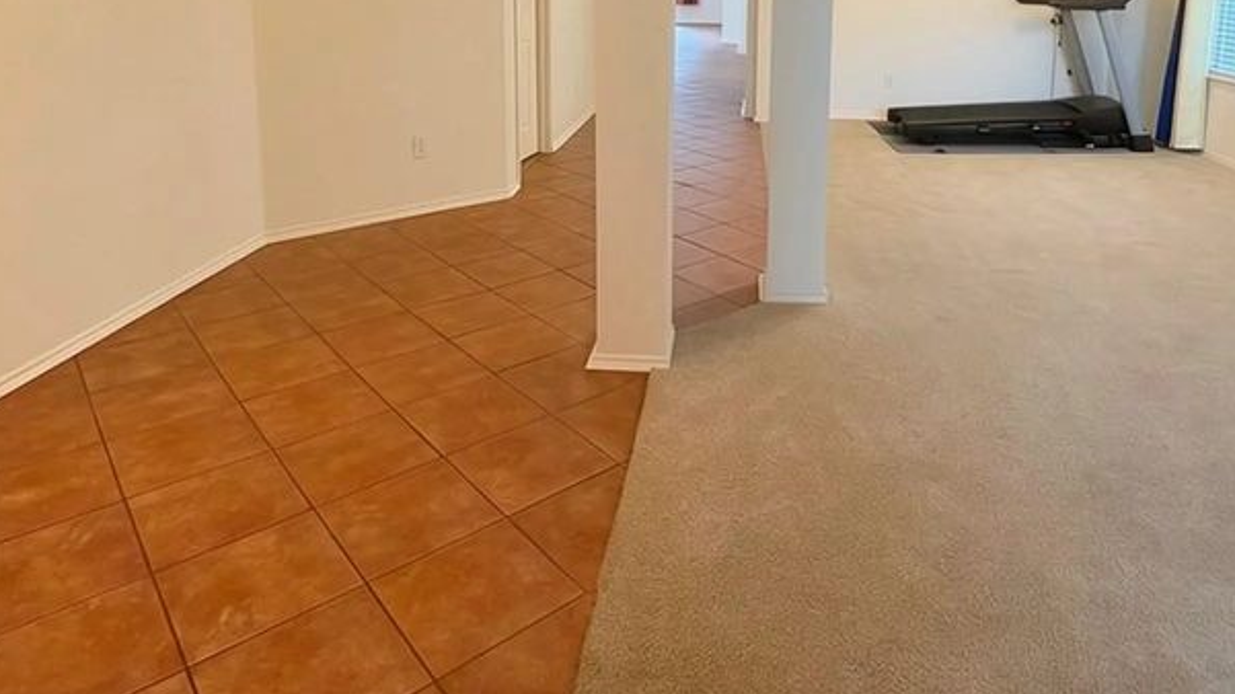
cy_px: 86
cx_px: 711
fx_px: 851
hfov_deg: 71.5
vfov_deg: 41.3
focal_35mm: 26
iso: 320
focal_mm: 2.22
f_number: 2.2
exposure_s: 1/60
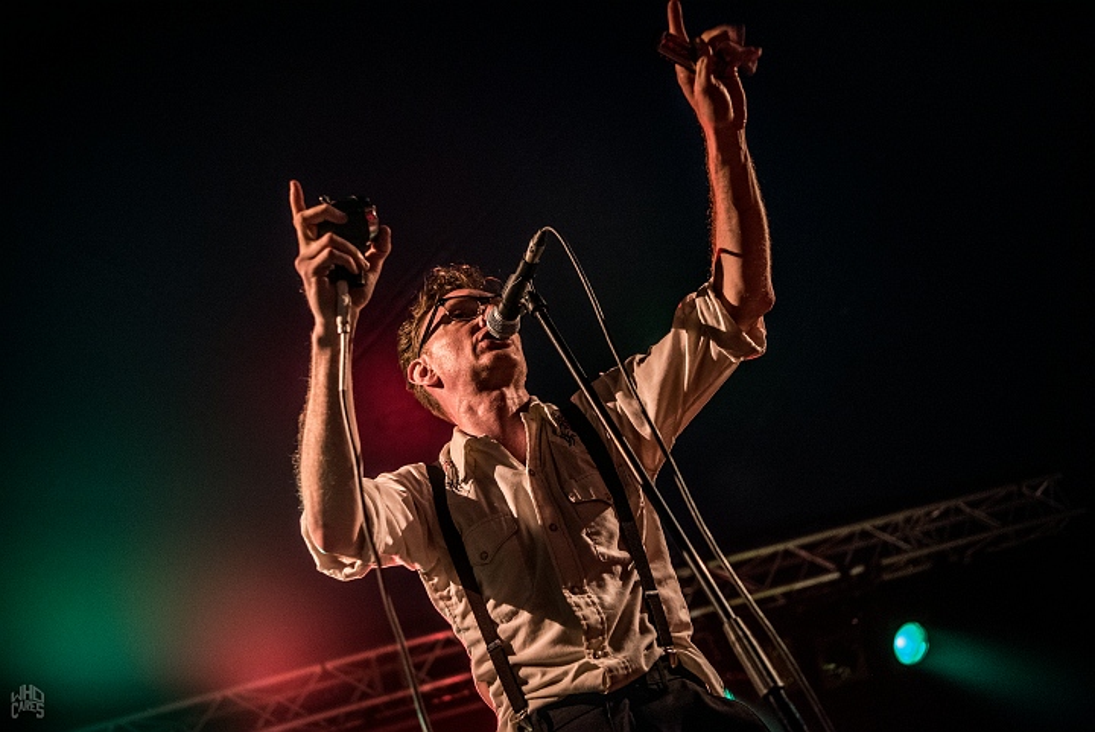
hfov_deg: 48.4
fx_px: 1217
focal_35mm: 40
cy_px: 366
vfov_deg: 33.4
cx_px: 548
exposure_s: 1/80
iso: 2000
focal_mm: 40
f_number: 2.8
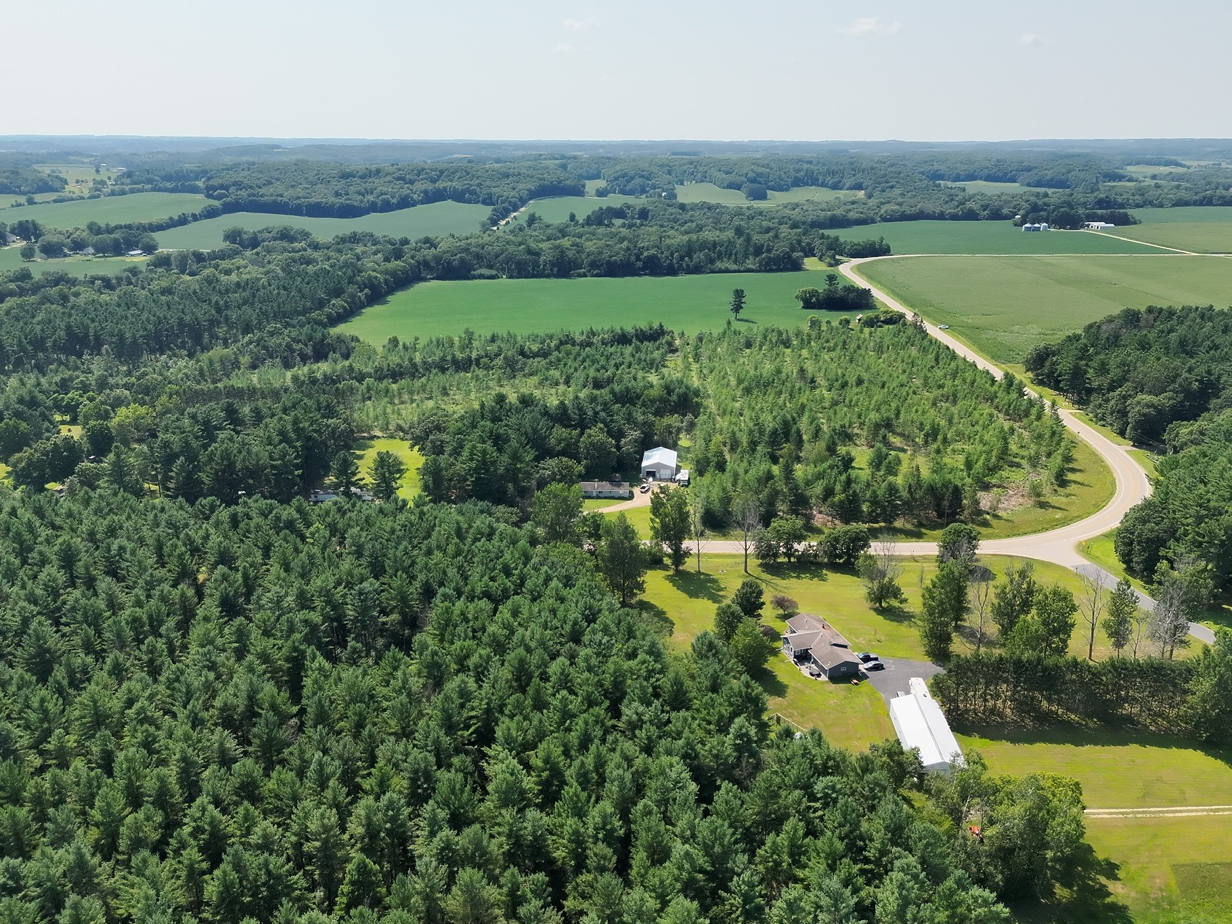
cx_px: 630
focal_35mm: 27
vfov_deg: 51.3
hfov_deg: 65.3
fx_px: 961
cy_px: 475
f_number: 1.7
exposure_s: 1/5000
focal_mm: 6.72
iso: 260
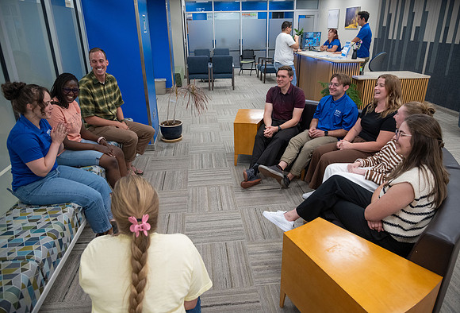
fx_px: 312
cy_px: 156
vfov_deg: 53.1
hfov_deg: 72.7
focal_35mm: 24
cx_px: 234
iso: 1250
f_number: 4
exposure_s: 1/250
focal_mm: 24
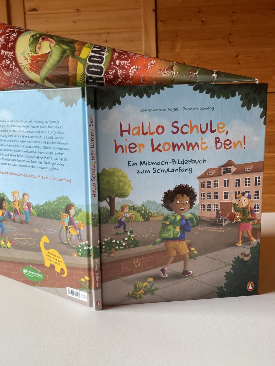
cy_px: 160
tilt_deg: -6.0
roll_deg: +1.8
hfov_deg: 45.3
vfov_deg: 58.2
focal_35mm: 31
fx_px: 328
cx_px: 115
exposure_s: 1/121
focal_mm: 4.25
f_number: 1.8
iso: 80
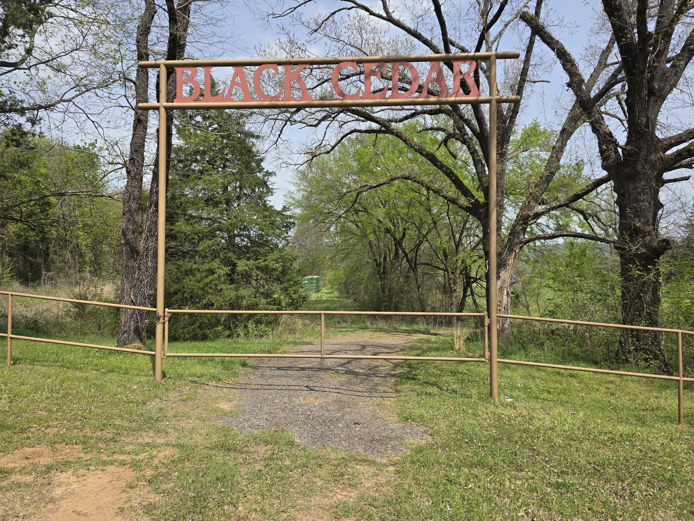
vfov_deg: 58.9
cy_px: 260
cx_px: 347
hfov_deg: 73.9
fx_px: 461
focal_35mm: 23
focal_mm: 6.3
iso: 12
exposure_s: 1/814
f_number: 1.7
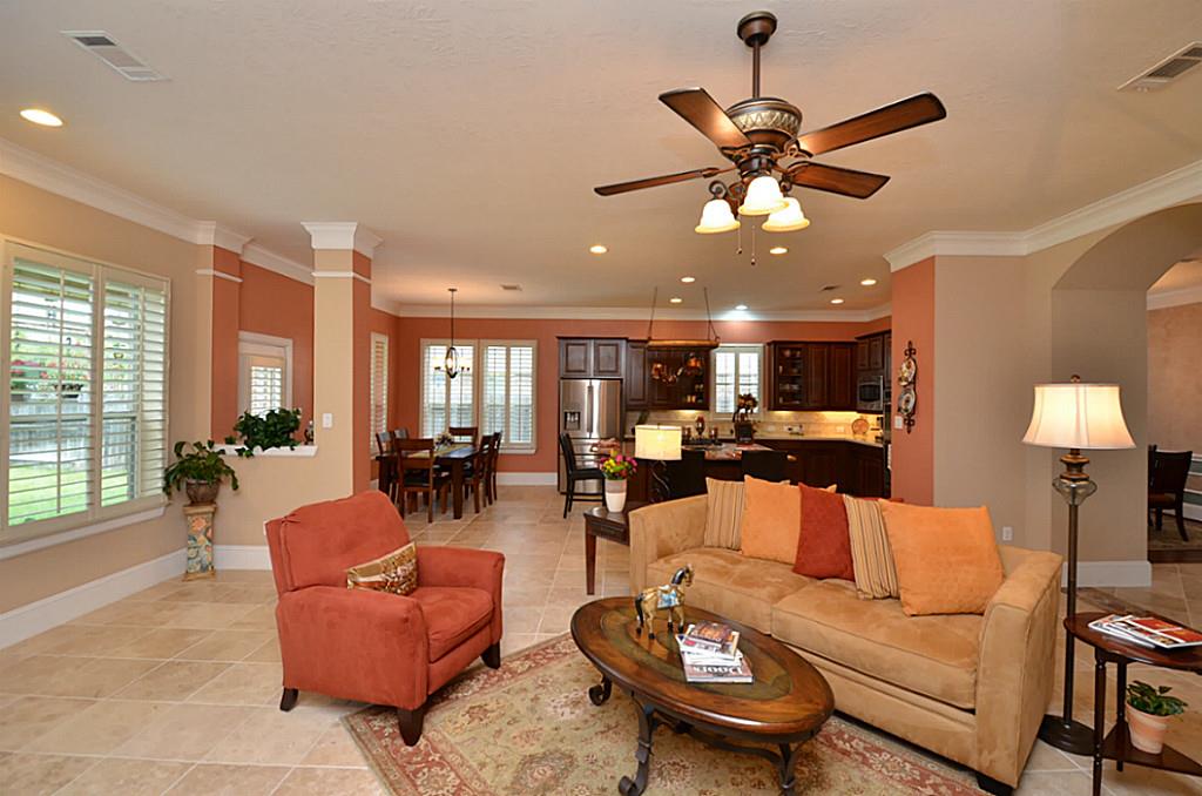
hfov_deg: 100.5
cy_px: 398
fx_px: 500
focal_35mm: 15
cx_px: 601
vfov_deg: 77.1
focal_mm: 10
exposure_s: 1/60
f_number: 5.6
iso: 800
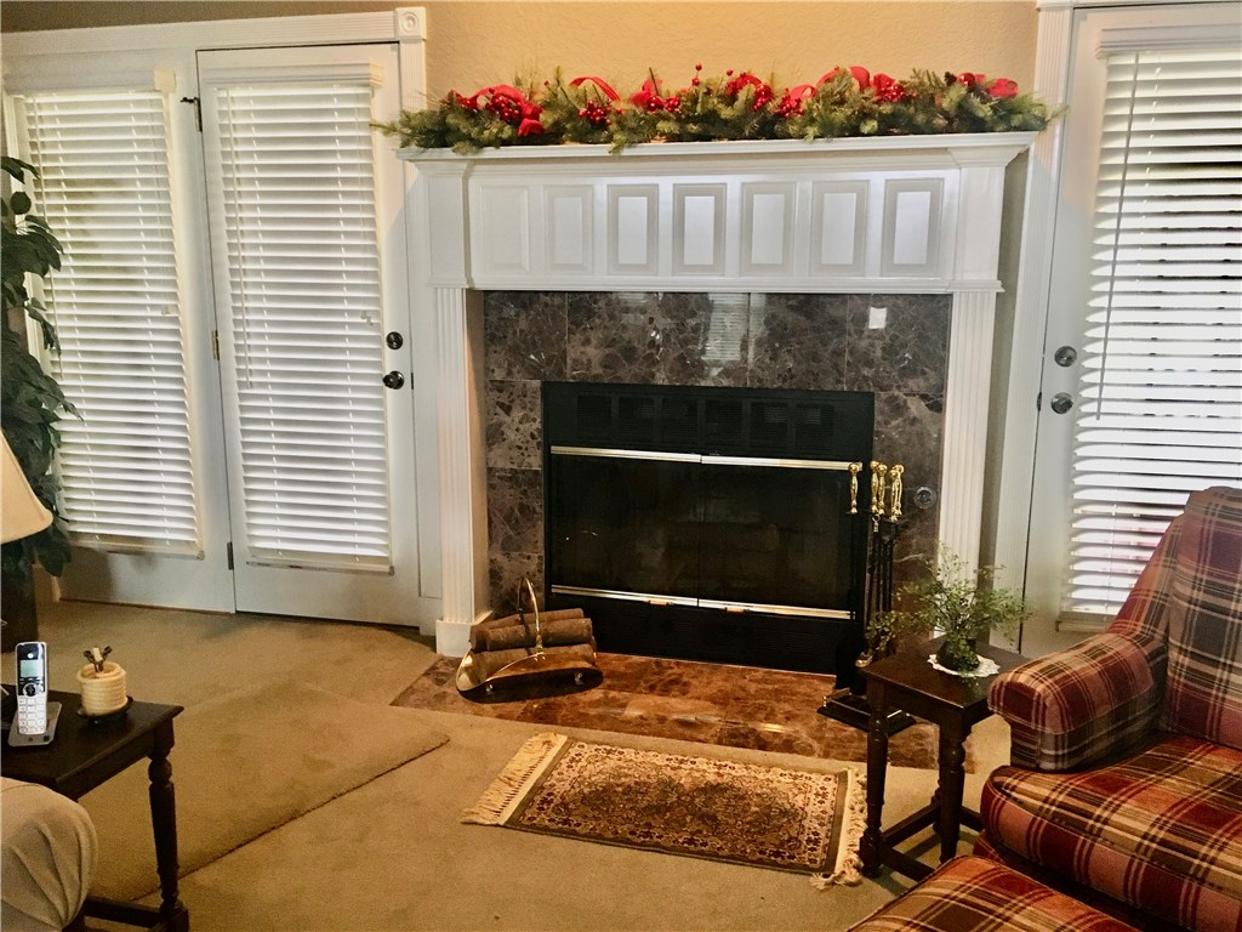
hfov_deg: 61.7
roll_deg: -0.7
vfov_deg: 48.2
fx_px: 1041
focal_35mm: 29
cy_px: 466
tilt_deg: -11.8
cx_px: 621
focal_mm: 4.15
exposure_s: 1/17
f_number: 2.2
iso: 200
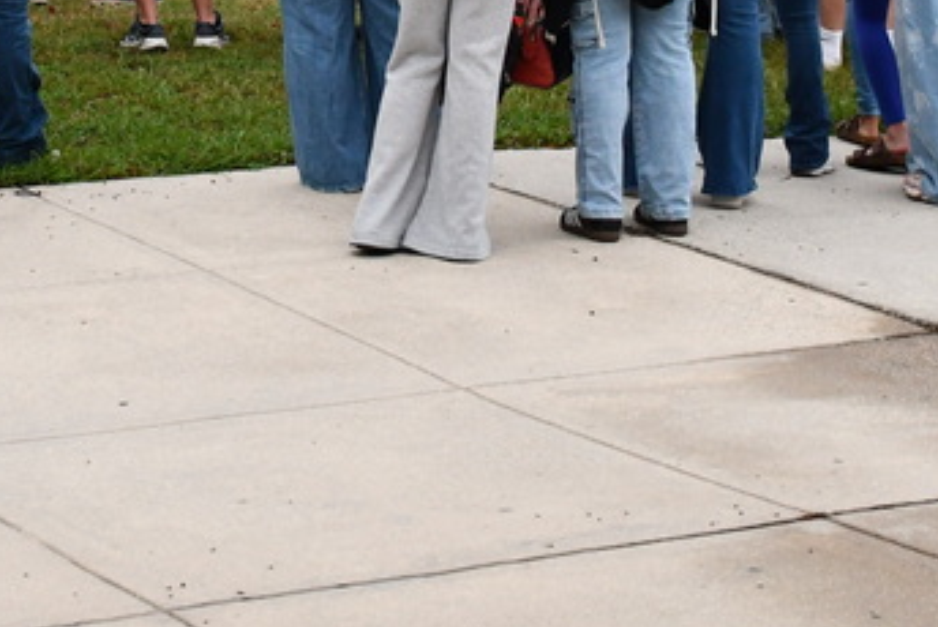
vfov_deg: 11.1
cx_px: 224
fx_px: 3103
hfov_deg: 17.1
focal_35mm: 119
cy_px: -285
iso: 1400
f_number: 4
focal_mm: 27
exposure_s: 1/125
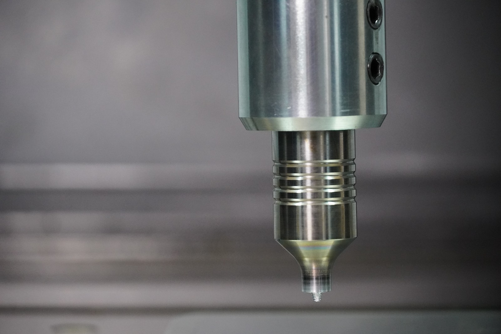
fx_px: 2734
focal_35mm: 196
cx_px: 250
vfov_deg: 7.0
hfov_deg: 10.5
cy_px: 167
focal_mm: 131
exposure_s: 1/250
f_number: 5.6
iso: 5000
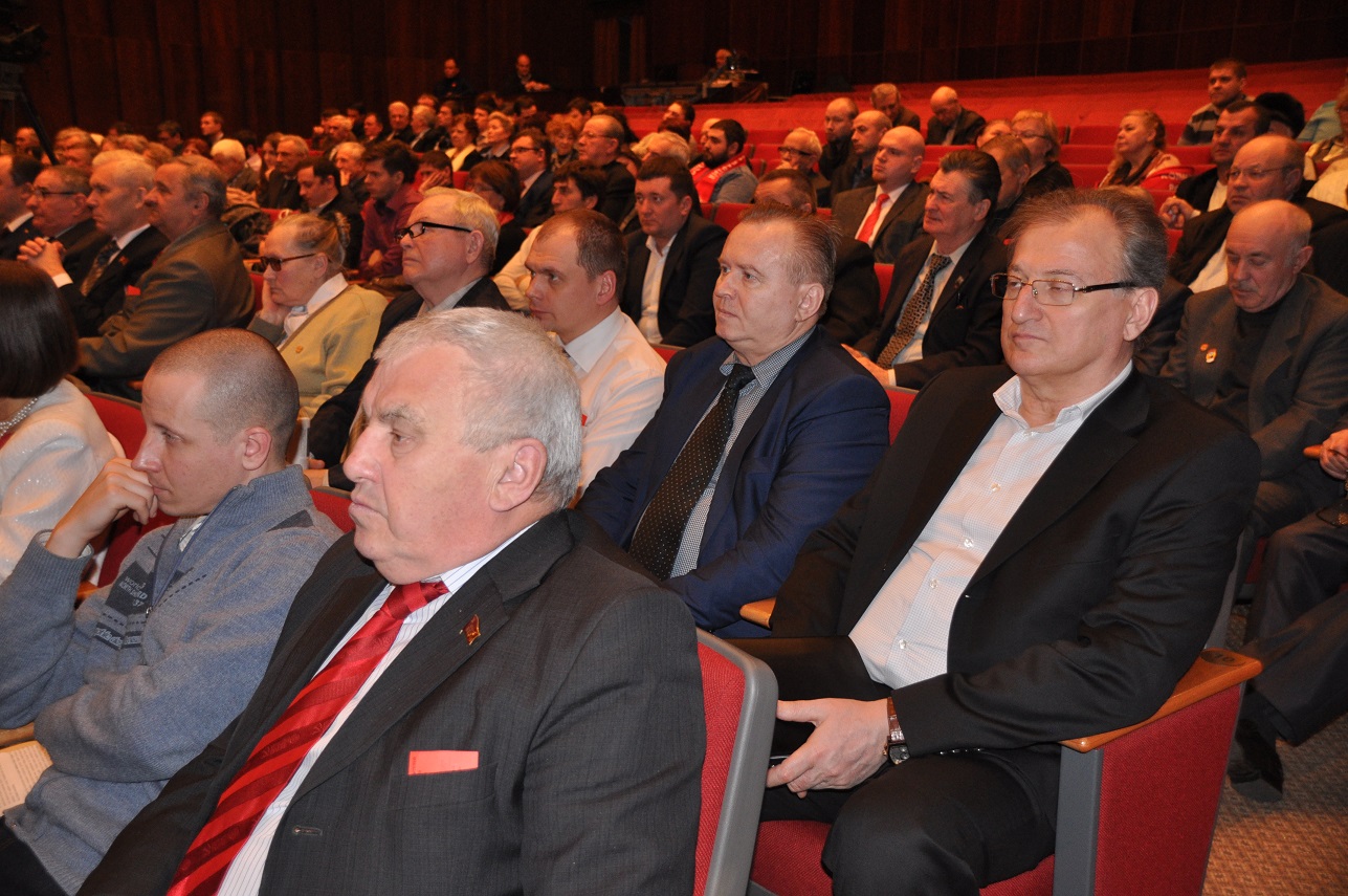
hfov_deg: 49.6
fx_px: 1459
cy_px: 448
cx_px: 674
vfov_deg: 34.1
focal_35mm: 39
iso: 800
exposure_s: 1/60
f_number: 3.8
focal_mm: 26
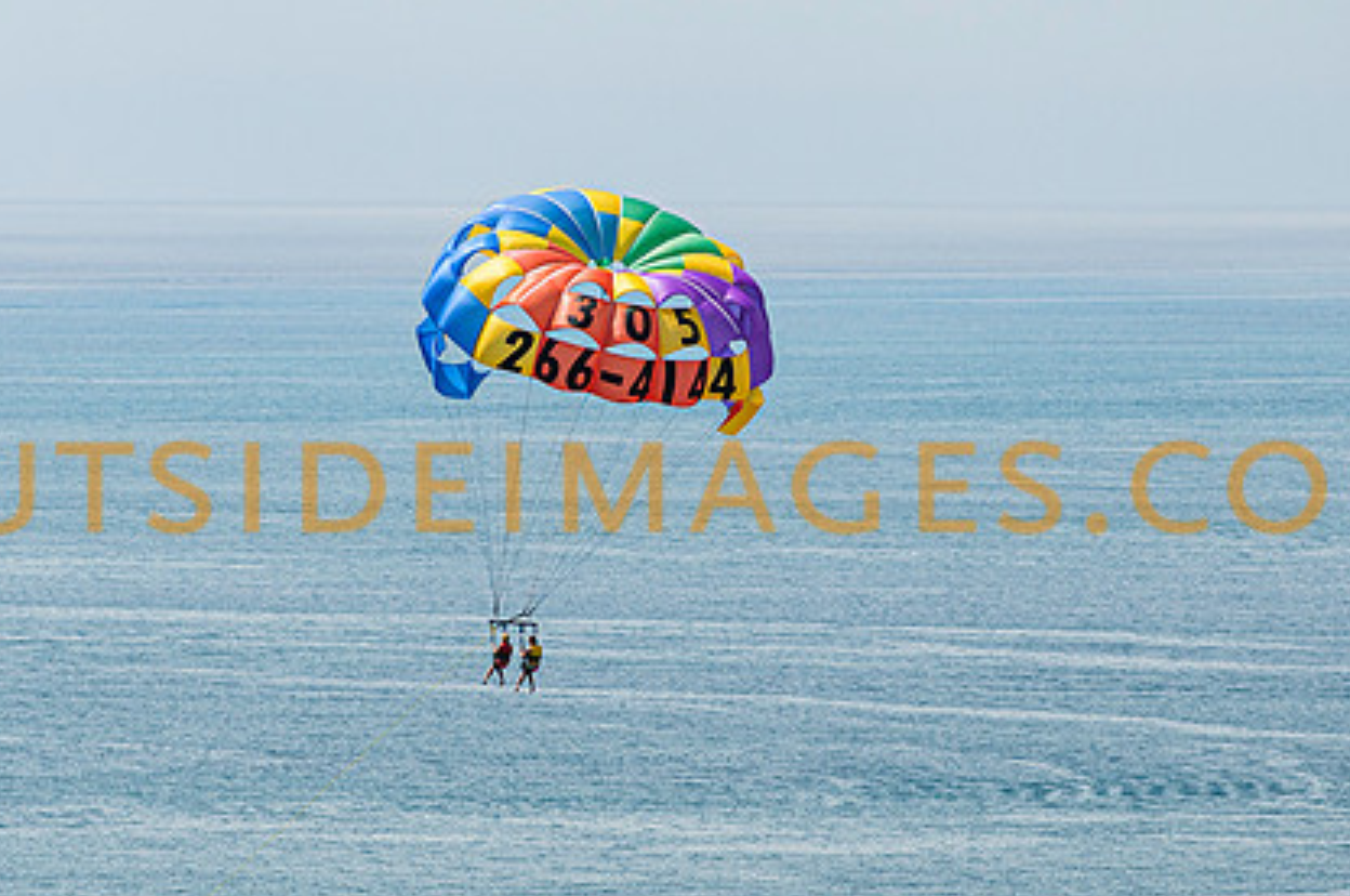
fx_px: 15651
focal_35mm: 418
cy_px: 466
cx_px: 526
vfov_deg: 3.3
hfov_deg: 4.9
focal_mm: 200
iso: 250
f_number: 4
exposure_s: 1/4000
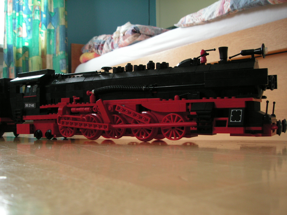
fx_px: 315
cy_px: 108
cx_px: 144
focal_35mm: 38
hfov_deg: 49.0
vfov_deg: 37.7
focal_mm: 6.3
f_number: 3.3
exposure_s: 1/20
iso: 100
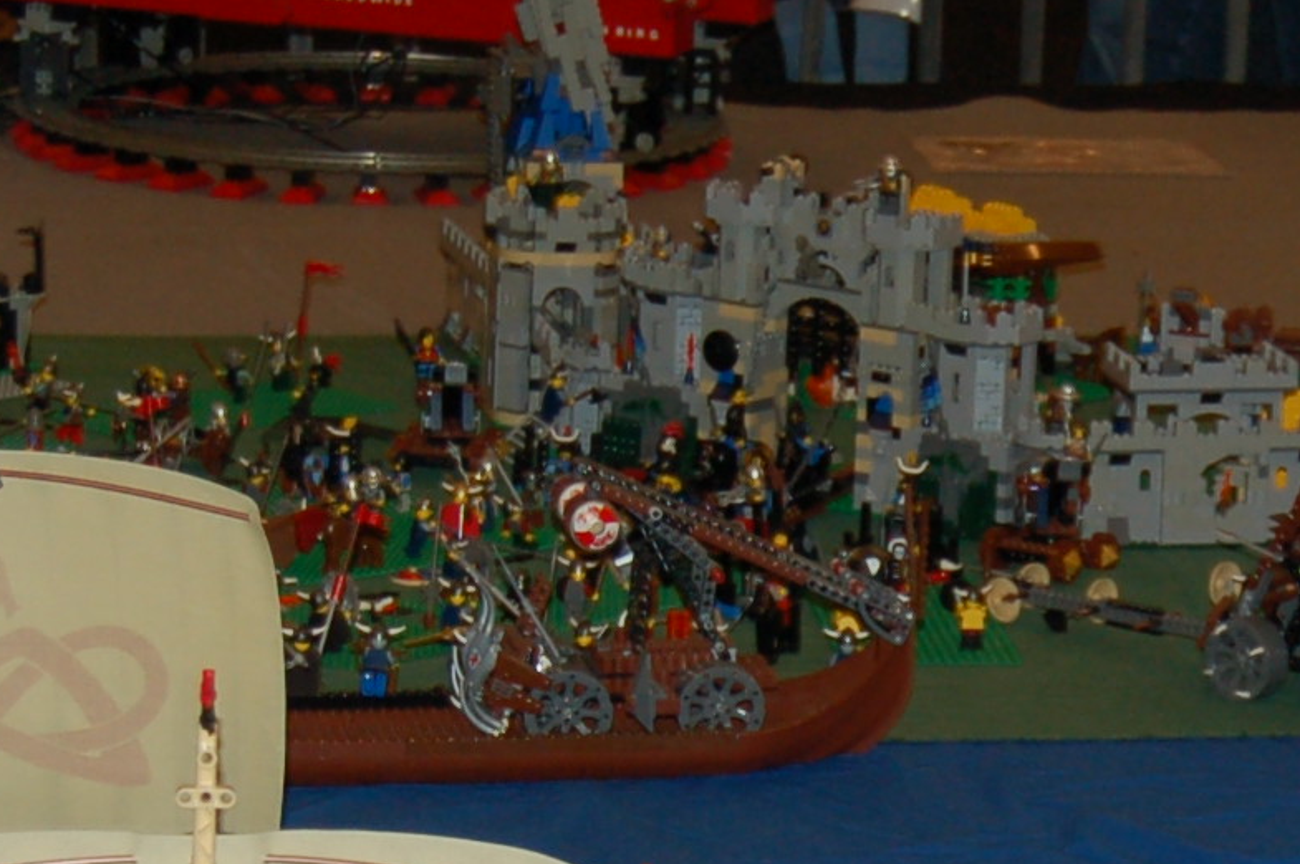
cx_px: 1090
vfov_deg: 7.4
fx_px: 6639
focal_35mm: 184
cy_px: 846
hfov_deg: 11.1
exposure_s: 1/60
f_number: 4.5
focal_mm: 32
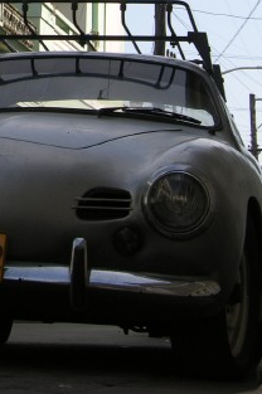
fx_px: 1510
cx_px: -44
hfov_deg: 9.8
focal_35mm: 138
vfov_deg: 14.5
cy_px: -48
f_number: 4.9
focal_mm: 13.7
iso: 50
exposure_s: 1/252
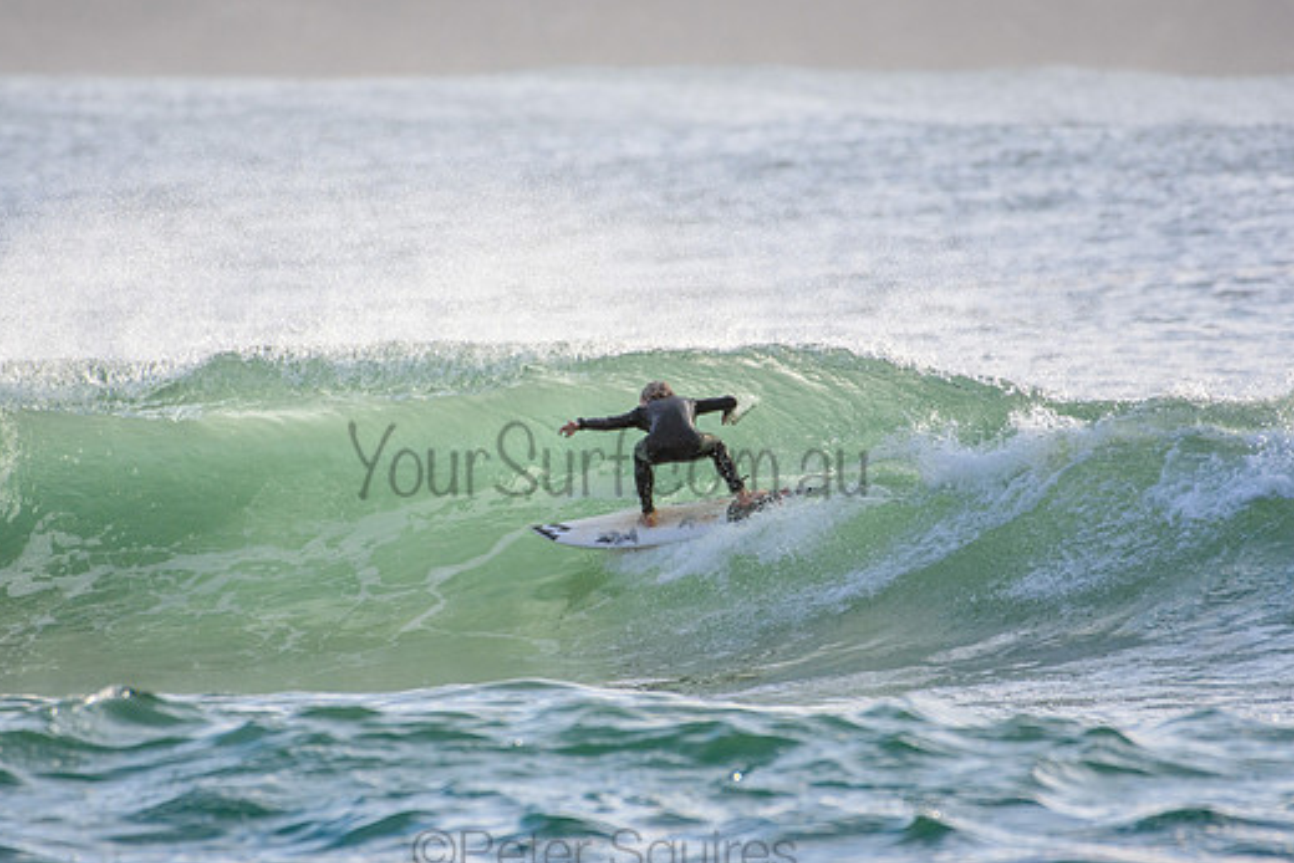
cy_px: 439
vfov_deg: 1.6
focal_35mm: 837
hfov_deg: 2.5
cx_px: 605
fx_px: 30092
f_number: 5.6
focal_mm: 500
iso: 450
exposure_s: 1/2000
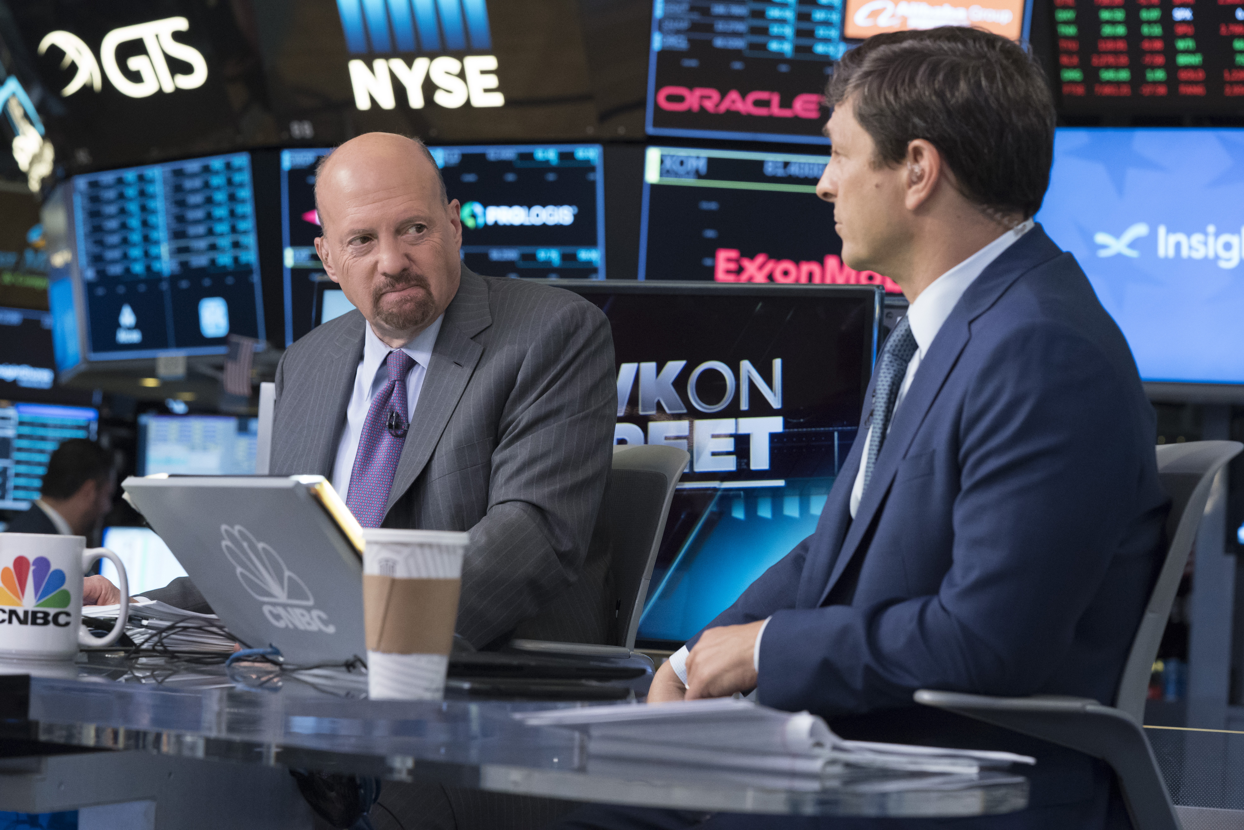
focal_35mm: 88
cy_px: 415
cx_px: 622
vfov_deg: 15.5
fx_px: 3041
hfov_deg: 23.1
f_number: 5.6
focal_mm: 88
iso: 8000
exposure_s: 1/200
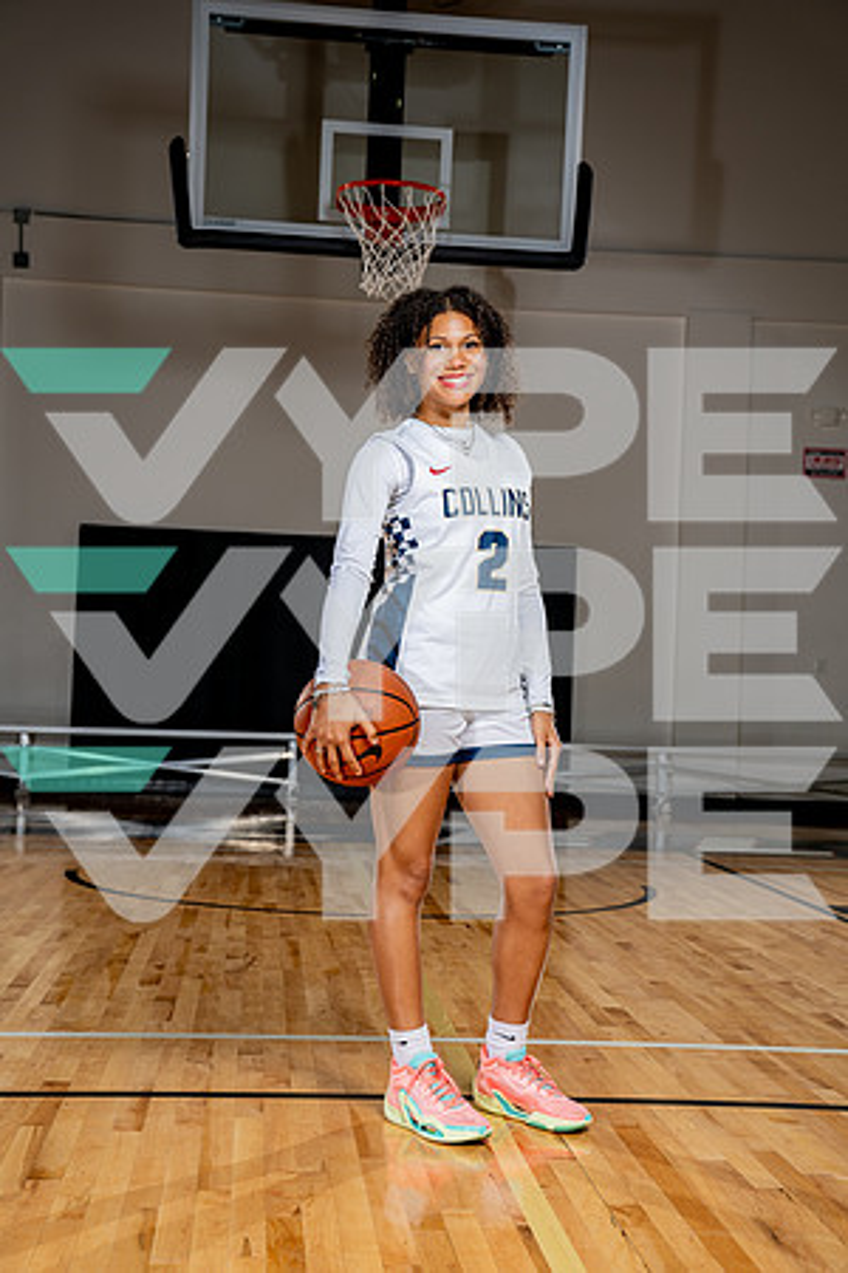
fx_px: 1767
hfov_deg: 27.0
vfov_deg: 39.6
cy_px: 636
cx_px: 424
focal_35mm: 50
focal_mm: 50
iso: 200
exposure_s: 1/250
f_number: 5.6
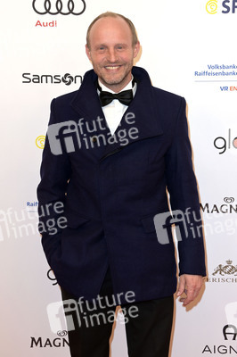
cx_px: 118
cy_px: 178
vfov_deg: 22.2
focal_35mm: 92
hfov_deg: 14.8
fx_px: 910
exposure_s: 1/250
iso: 400
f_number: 6.3
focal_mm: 92
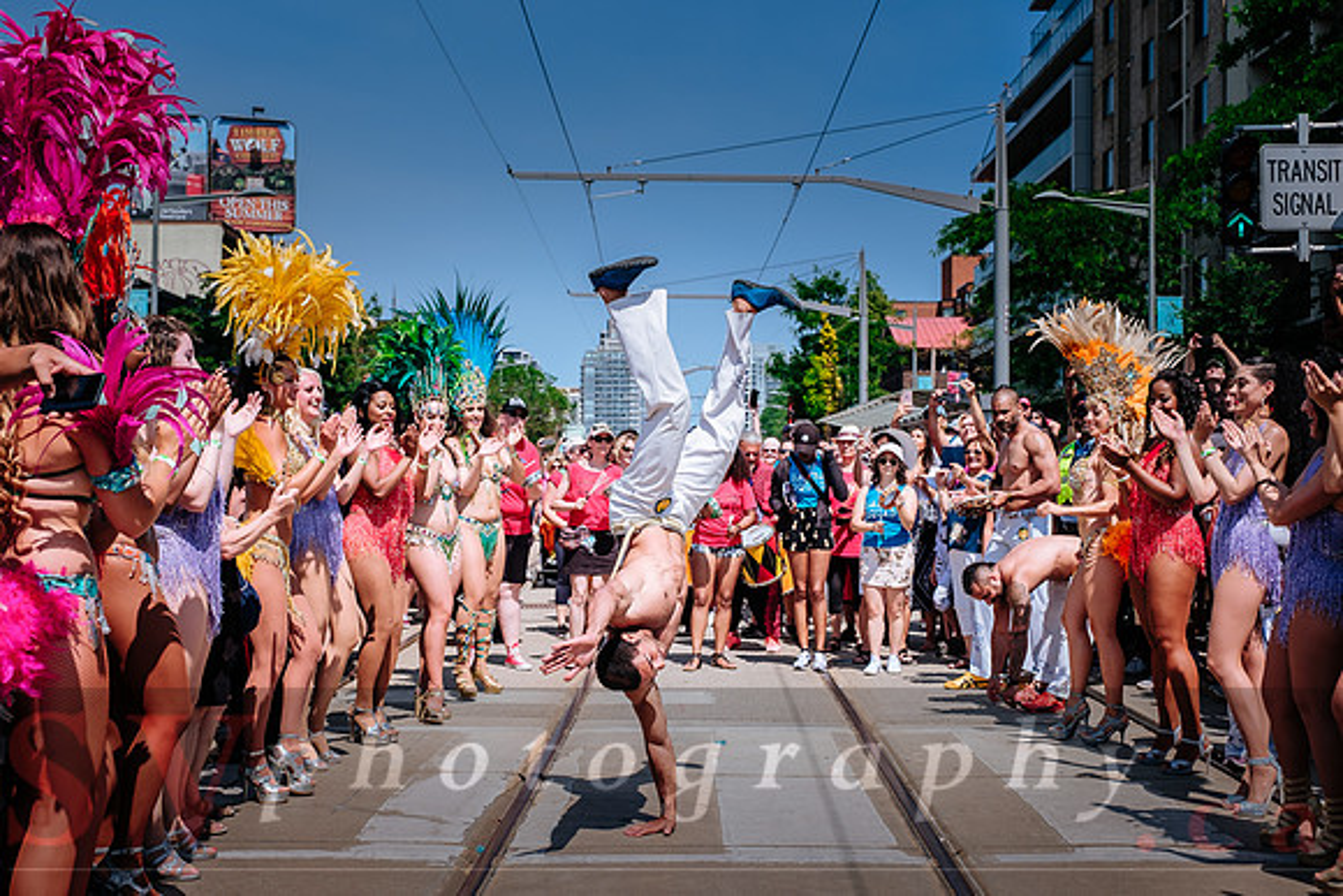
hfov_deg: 44.8
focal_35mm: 44
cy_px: 448
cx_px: 672
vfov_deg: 30.8
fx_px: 1628
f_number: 4
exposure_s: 1/1600
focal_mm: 28.3
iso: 200
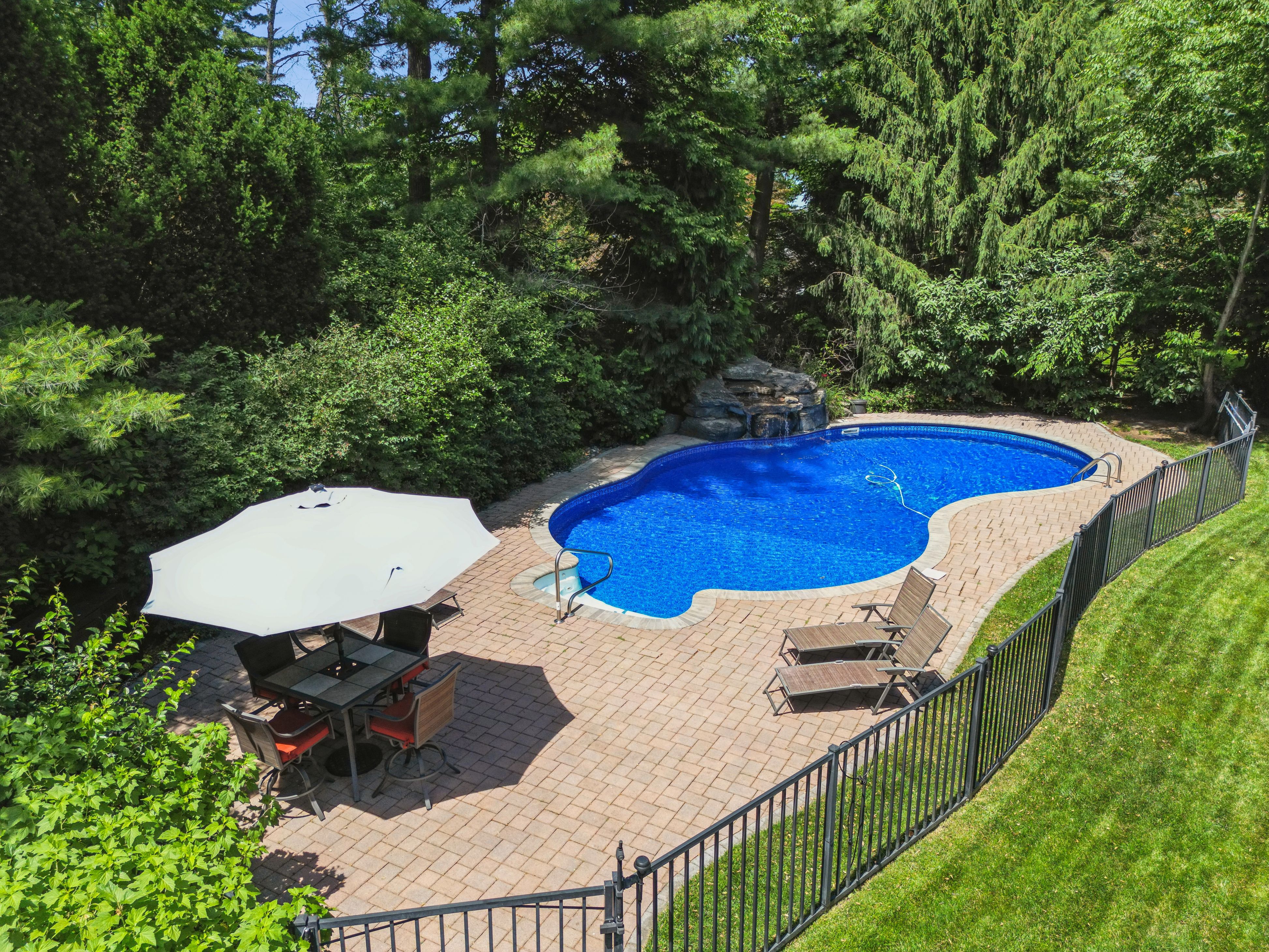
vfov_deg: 56.8
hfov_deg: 71.6
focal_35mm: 24
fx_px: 880
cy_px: 476
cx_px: 634
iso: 100
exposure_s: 1/120
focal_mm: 6.7
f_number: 1.7
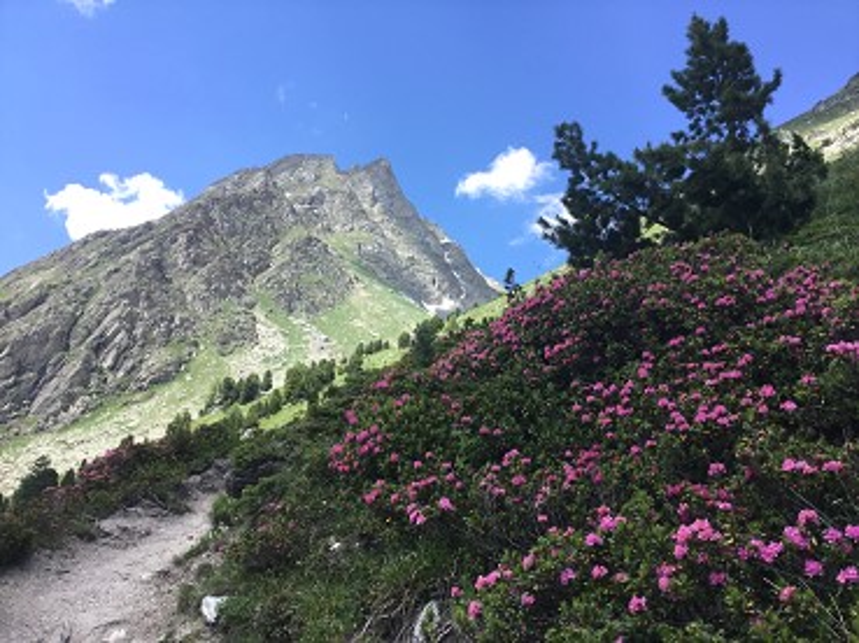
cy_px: 322
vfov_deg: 45.4
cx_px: 430
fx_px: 769
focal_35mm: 31
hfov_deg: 58.4
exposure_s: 1/522
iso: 25
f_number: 2.4
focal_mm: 3.3
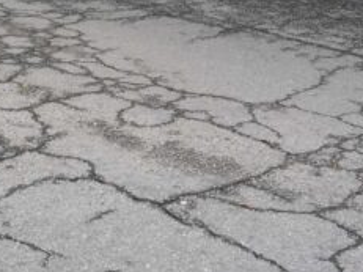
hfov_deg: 21.4
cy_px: -94
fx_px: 901
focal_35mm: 86
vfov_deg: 16.1
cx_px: -50
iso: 1600
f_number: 7.1
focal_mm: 24
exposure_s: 1/500
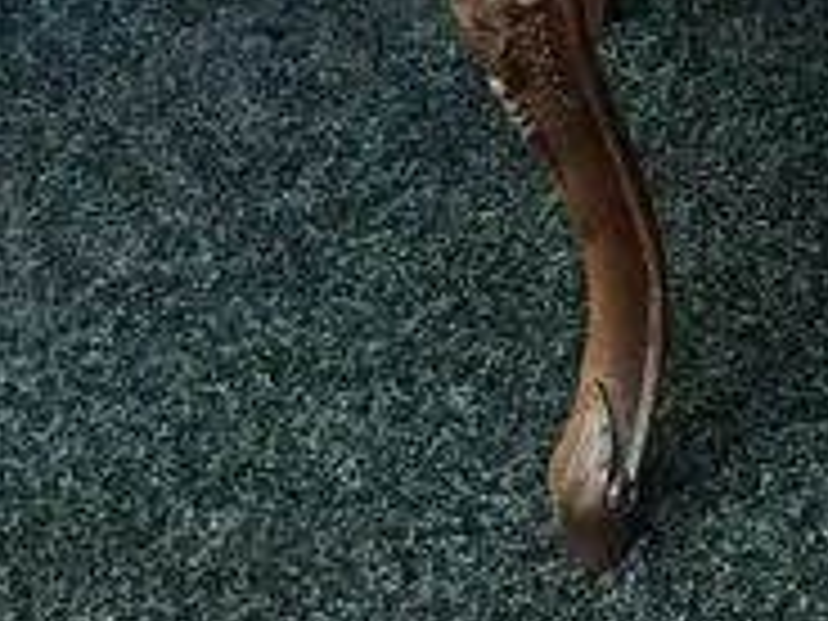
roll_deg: +0.8
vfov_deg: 8.6
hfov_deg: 11.7
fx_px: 3851
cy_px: -702
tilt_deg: -28.9
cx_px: 1287
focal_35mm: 161
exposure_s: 1/17
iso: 50
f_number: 2.2
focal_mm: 4.15
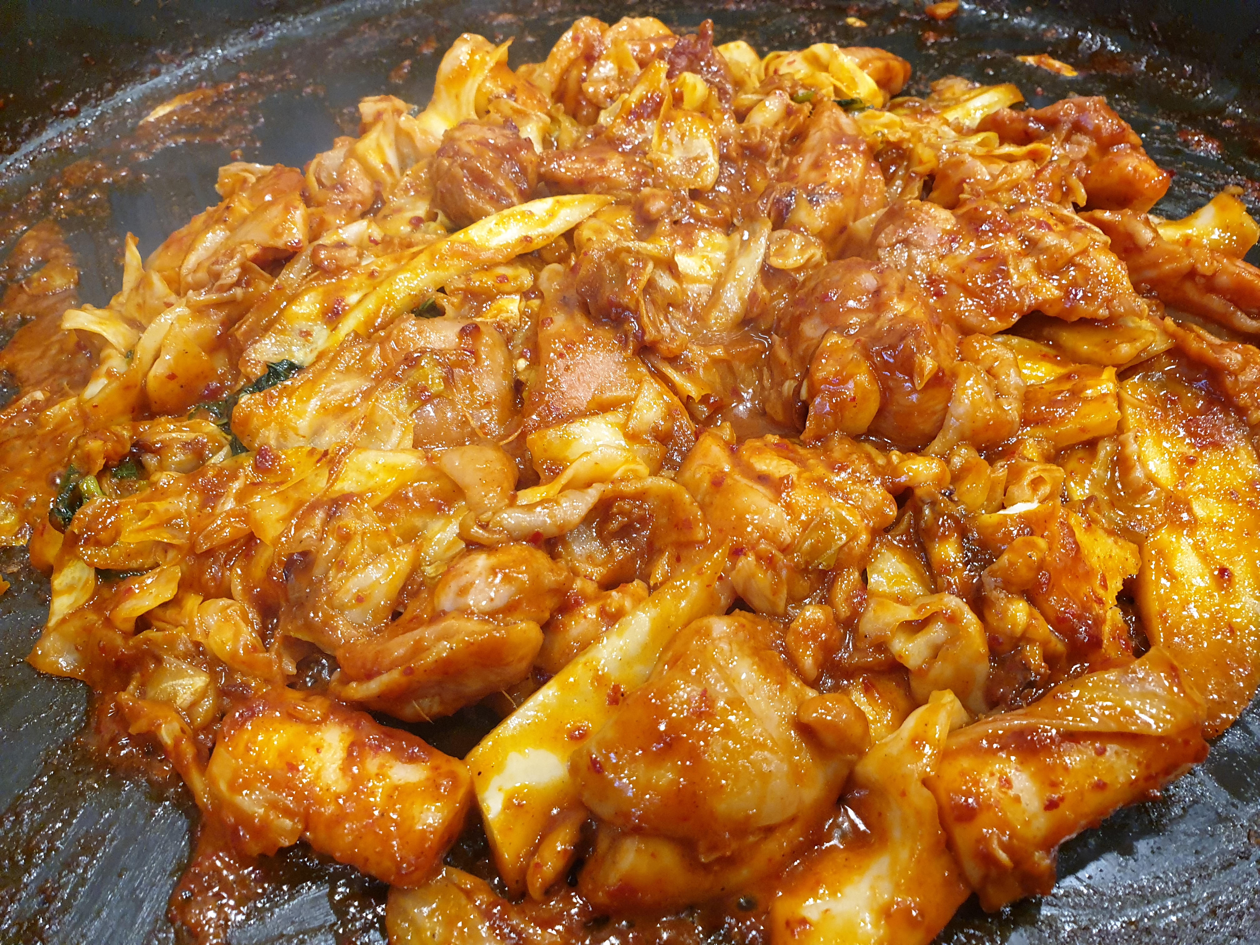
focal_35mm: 26
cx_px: 630
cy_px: 472
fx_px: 946
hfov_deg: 67.3
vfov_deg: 53.1
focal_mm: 4.3
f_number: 2.4
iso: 250
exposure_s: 1/30
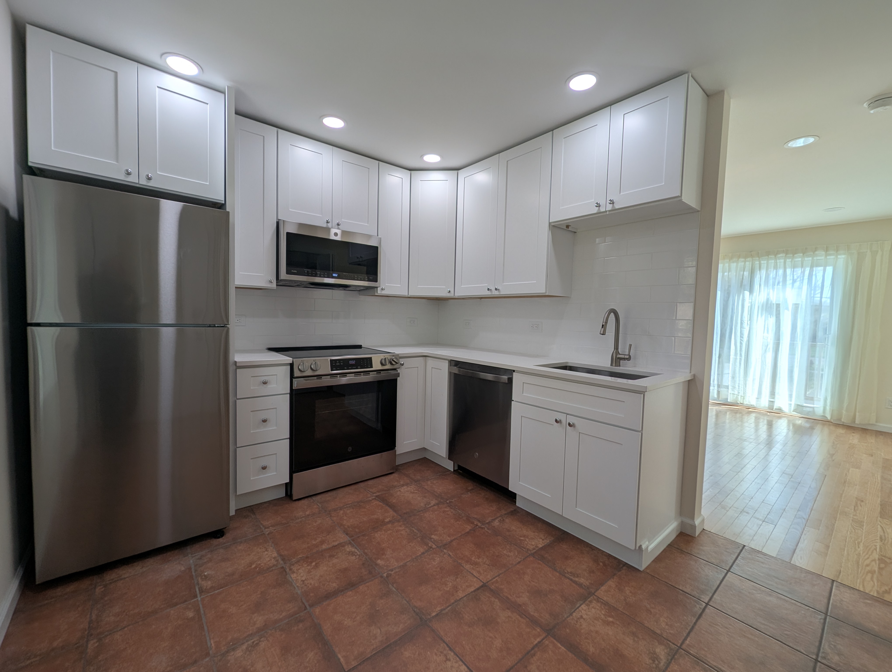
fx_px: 335
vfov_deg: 90.1
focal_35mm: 13
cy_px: 336
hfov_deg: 106.1
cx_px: 446
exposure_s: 1/299
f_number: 2.2
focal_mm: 1.95
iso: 37
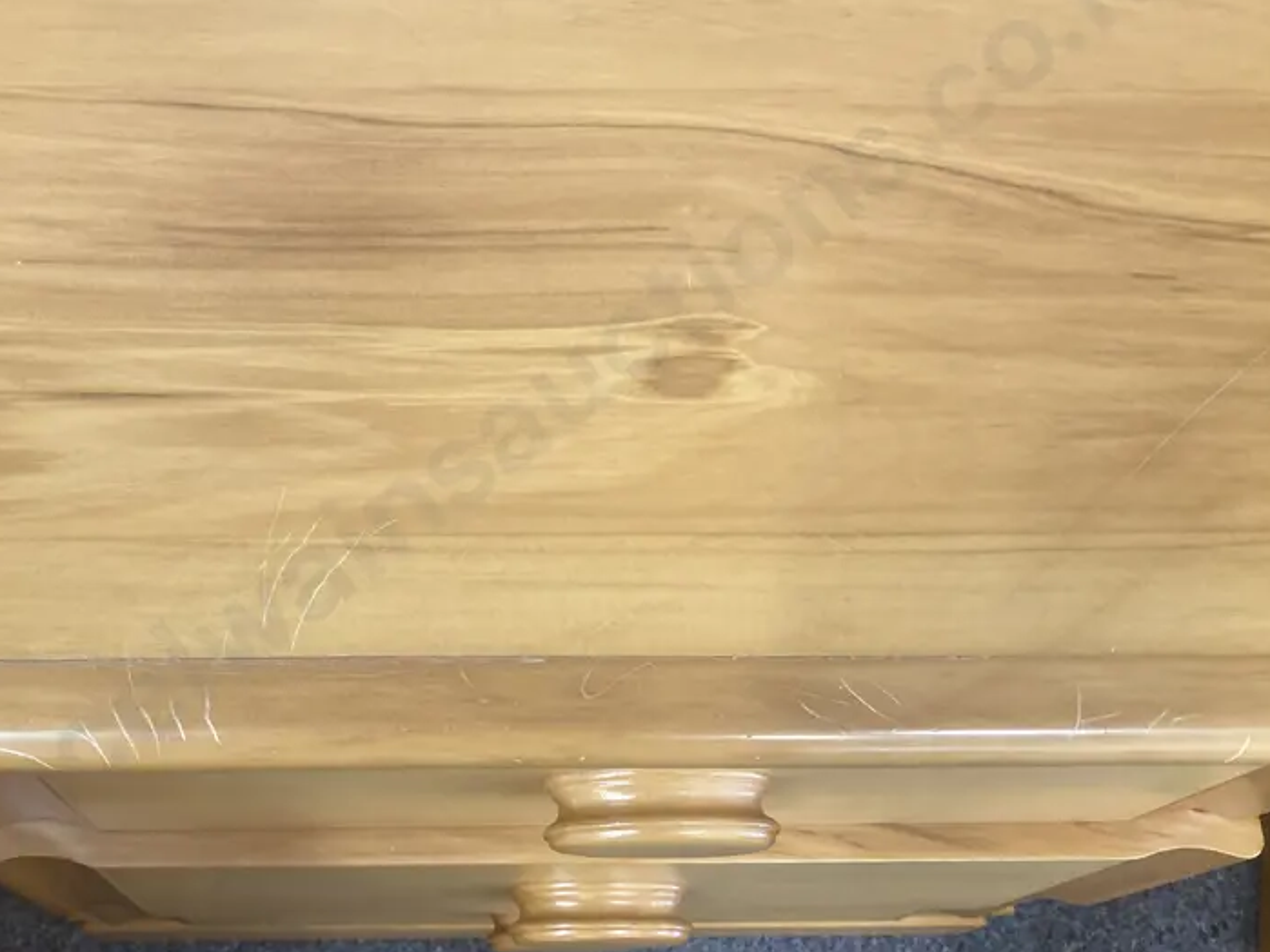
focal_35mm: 41
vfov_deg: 35.1
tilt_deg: -67.3
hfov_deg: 45.2
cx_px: 440
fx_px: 1504
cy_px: 487
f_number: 1.8
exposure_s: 1/50
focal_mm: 3.99
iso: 160
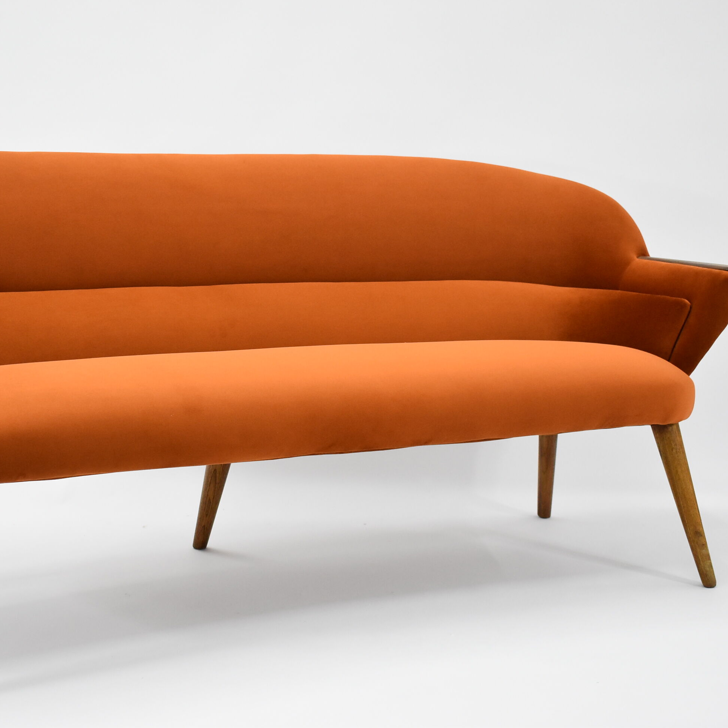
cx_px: 258
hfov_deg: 28.9
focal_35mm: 59
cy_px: 353
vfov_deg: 29.1
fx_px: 1404
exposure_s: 1/125
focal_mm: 30
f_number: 4.2
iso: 2000
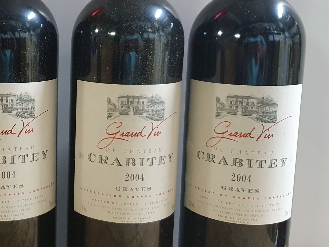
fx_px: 504
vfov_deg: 27.5
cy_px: 103
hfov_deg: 34.9
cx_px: 63
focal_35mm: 53
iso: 500
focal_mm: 4.32
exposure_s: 1/50
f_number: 1.5
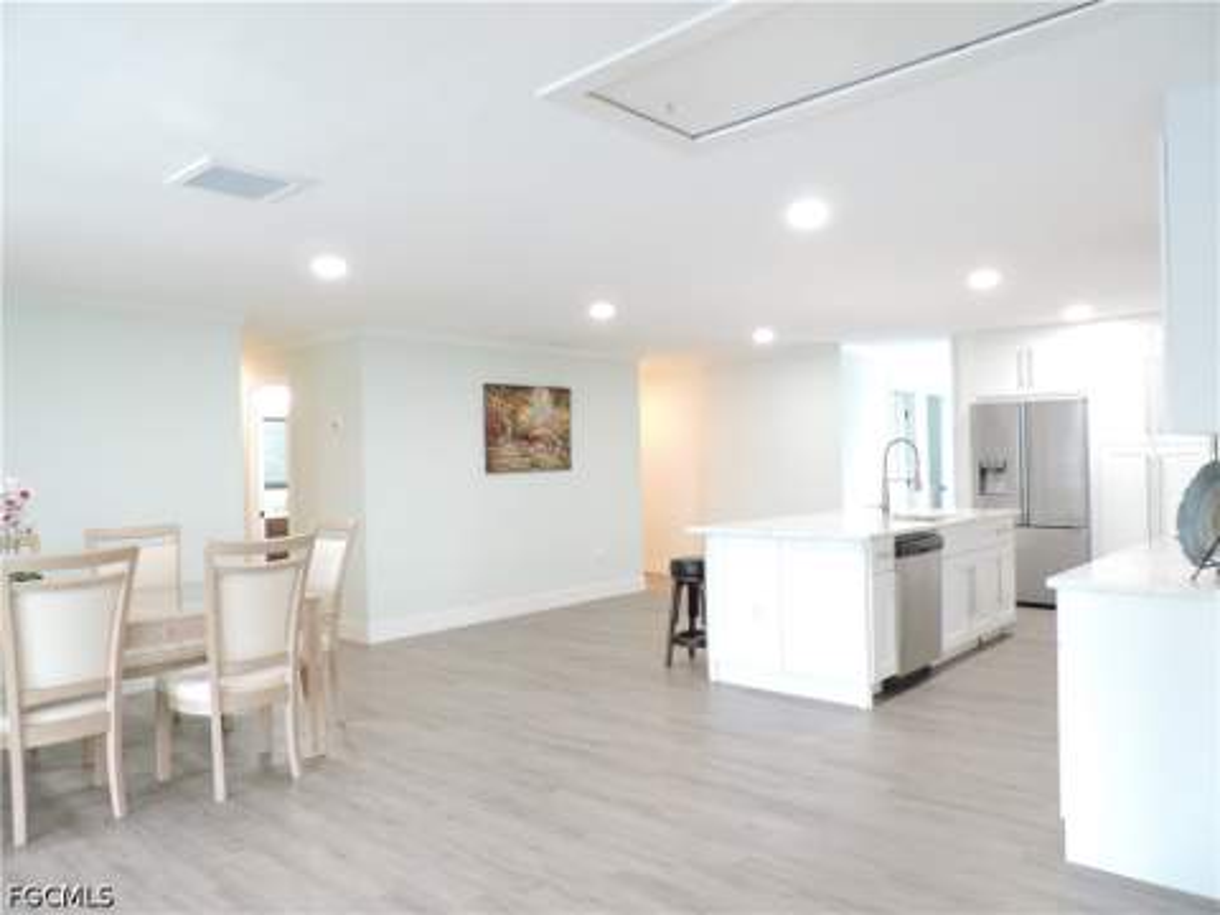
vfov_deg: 56.8
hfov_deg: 71.6
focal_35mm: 24
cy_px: 458
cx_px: 610
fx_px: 846
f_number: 3
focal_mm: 4.3
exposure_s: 1/25
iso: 400
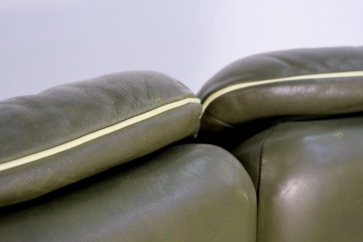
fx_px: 625
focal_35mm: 62
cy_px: 121
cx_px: 182
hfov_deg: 32.4
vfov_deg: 21.9
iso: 3200
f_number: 4
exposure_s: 1/58
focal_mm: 41.1
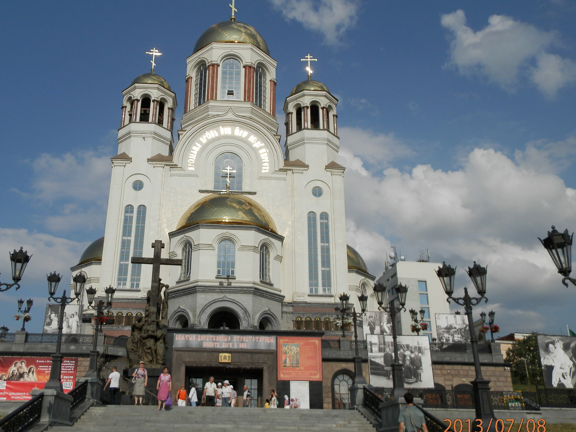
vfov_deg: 42.9
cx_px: 248
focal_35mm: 33
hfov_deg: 55.2
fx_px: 549
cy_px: 226
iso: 80
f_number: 8.9
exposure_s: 1/400
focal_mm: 5
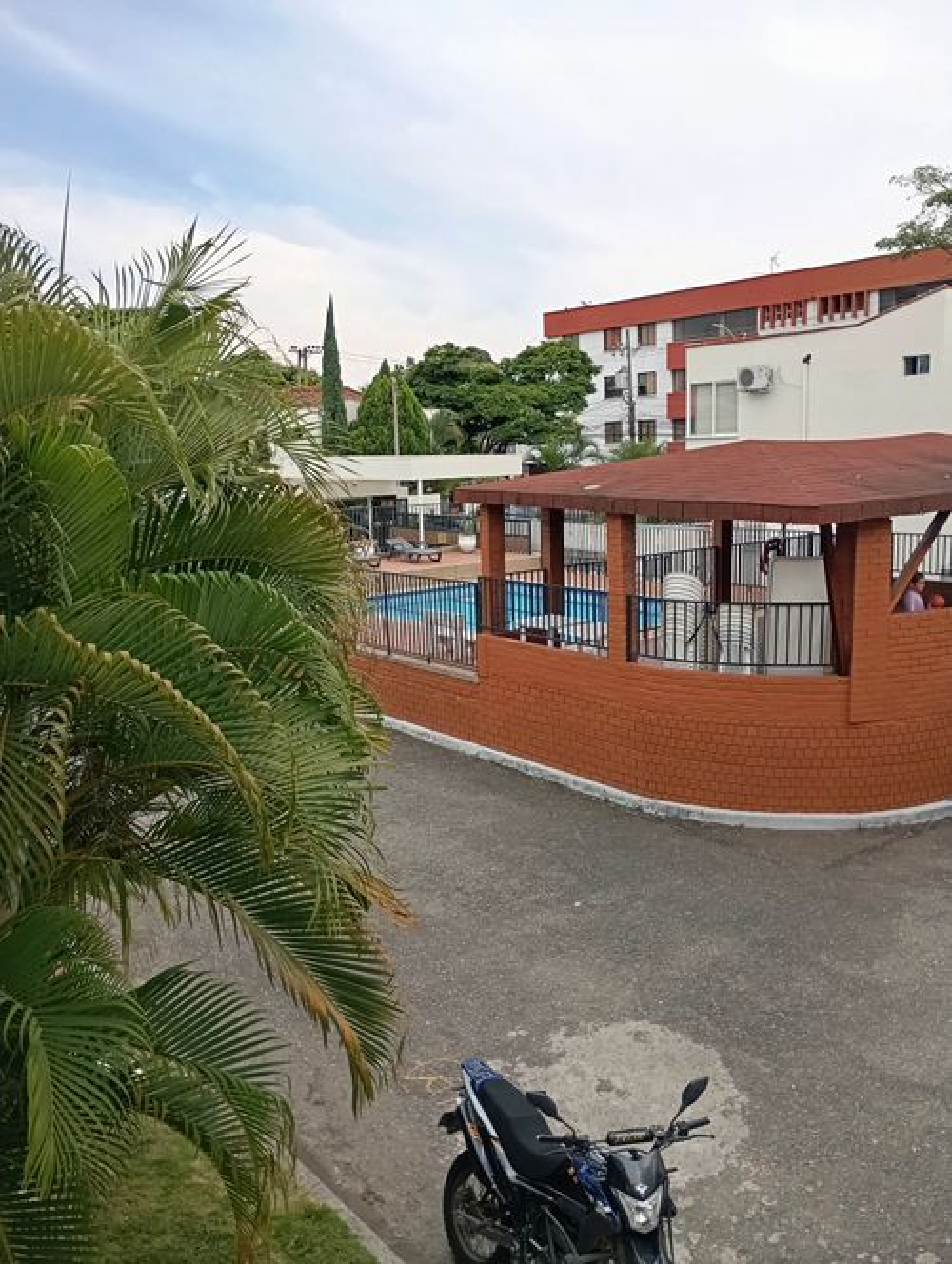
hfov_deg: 49.9
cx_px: 476
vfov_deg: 63.4
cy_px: 632
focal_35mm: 28
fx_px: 1024
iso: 102
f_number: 1.8
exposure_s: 1/401
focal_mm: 4.27
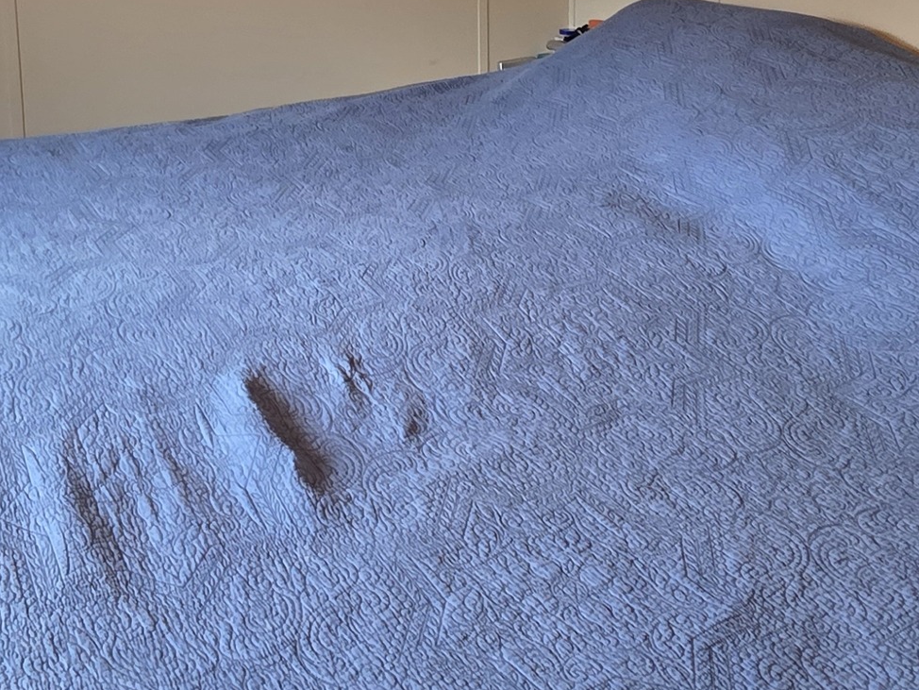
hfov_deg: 45.7
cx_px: 422
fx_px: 1089
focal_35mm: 41
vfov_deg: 32.0
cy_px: -24
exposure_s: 1/60
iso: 250
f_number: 1.9
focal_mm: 2.2
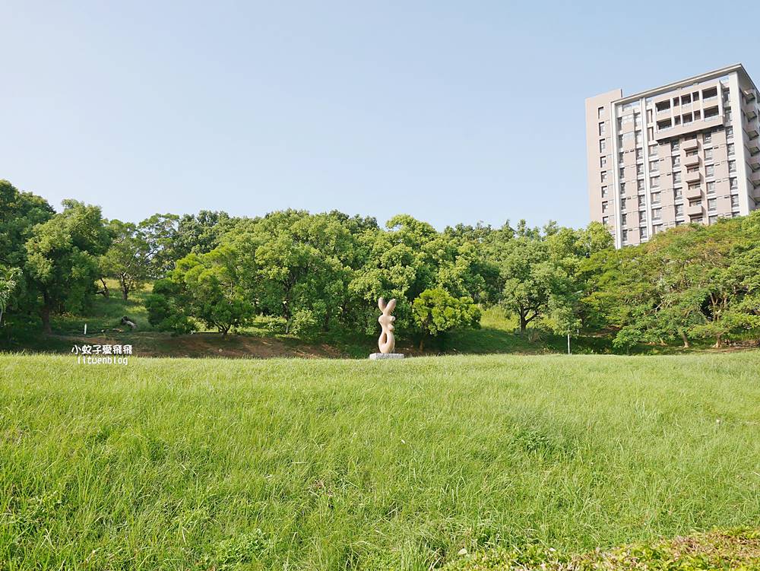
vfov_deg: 49.8
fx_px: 615
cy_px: 286
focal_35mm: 28
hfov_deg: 63.4
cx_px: 380
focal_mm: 14
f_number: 4
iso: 200
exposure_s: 1/1000
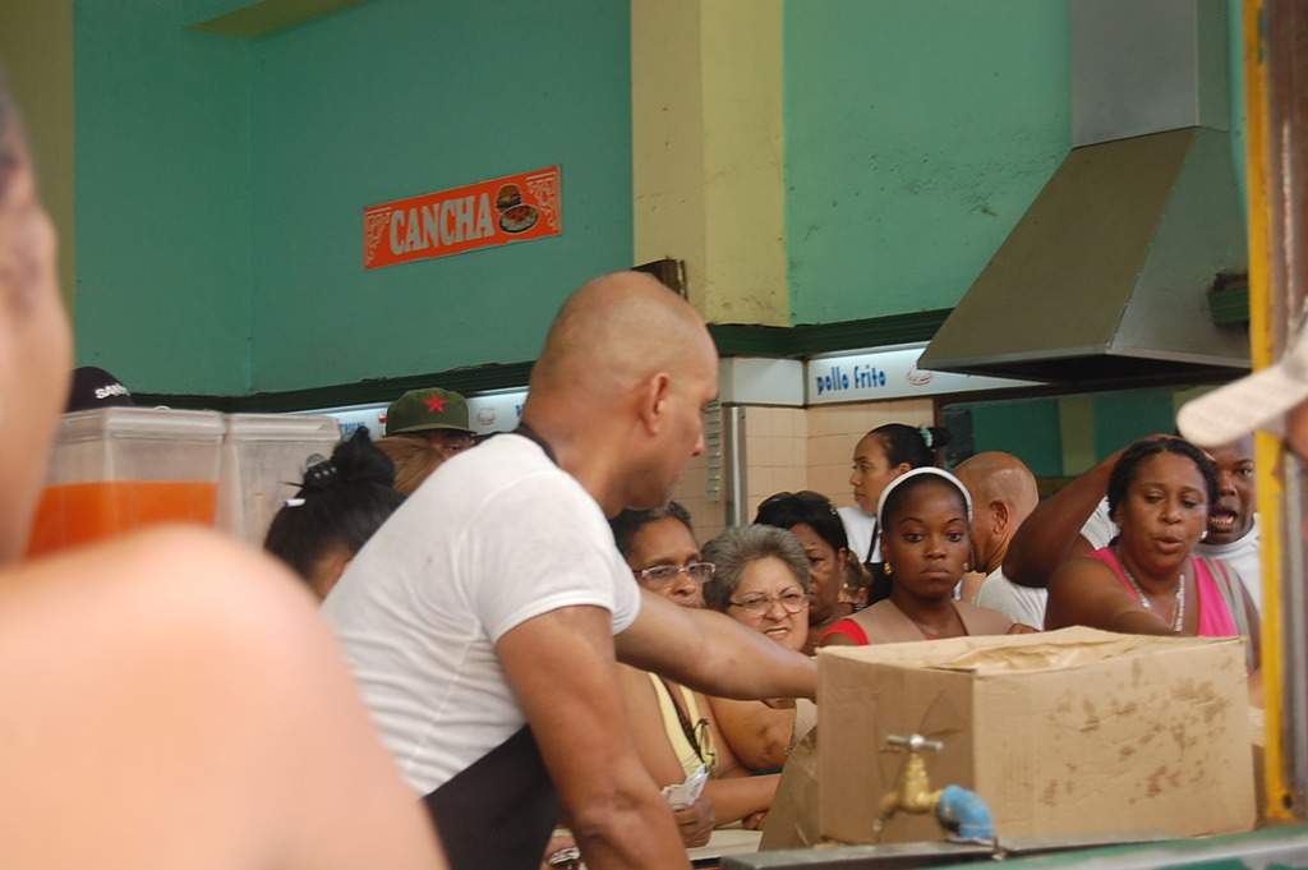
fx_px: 2450
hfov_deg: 29.9
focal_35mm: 68
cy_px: 435
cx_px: 654
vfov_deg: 20.1
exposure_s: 1/60
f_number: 5.3
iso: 400
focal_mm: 45
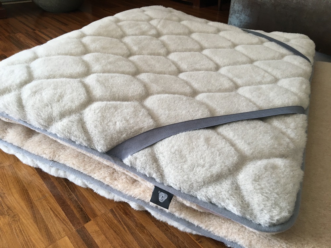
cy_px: 124
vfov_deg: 48.2
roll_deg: -0.8
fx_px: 277
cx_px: 166
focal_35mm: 29
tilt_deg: -33.3
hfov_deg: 61.7
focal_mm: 4.15
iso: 50
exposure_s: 1/33
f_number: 2.2
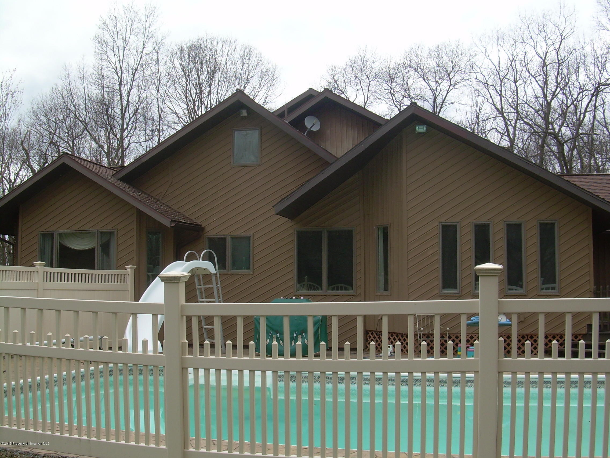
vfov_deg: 37.7
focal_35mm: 38
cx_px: 305
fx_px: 670
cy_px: 229
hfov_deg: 49.0
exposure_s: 1/273
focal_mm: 6.3
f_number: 4.6
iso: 50
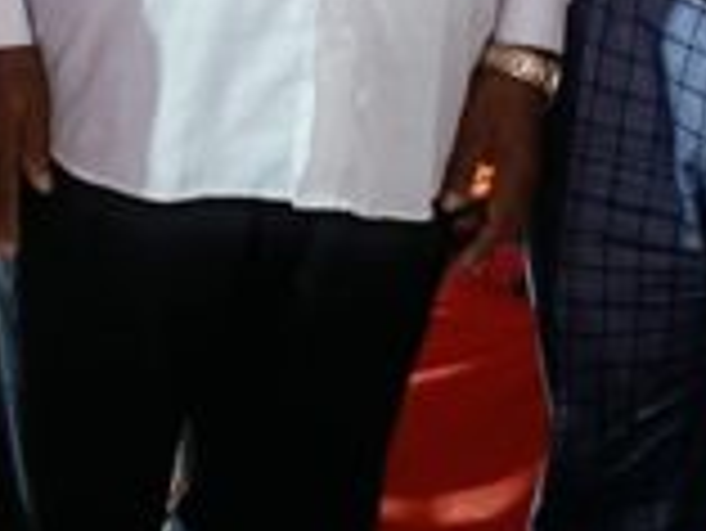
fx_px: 2898
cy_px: -160
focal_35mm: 142
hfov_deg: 13.8
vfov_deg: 10.2
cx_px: 162
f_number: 1.88
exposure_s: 1/25
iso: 1600
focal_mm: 4.84
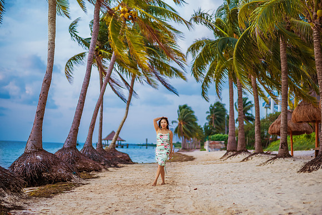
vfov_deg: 23.4
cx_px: 161
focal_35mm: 58
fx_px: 519
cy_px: 108
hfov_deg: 34.5
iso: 640
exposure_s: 1/5000
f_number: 1.8
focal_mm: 58
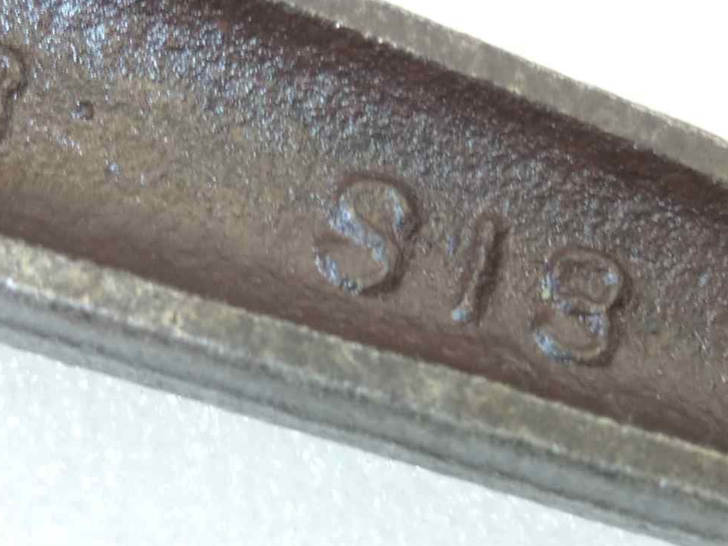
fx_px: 1388
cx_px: 284
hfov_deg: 29.3
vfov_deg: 22.2
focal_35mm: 66
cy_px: 213
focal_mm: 4.1
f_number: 3.3
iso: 125
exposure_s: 1/8
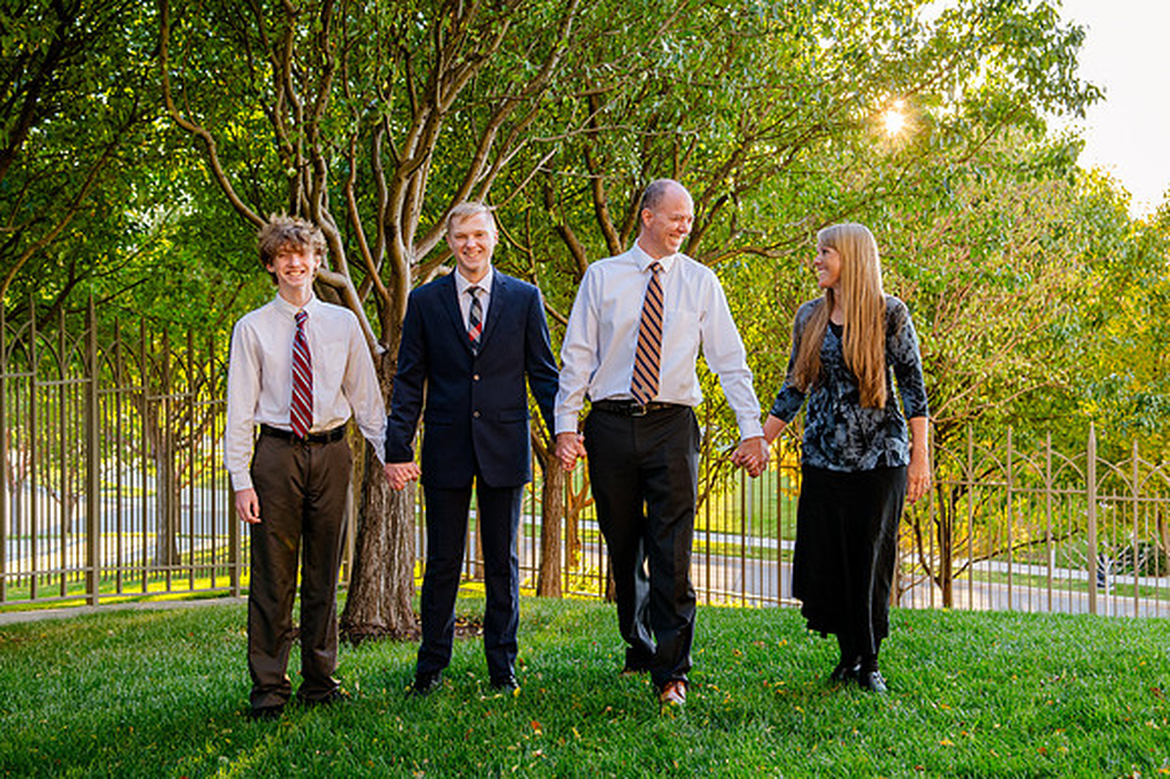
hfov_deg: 31.9
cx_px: 587
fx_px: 2049
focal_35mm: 63
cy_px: 331
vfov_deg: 21.5
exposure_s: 1/100
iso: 800
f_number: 5.6
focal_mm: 52
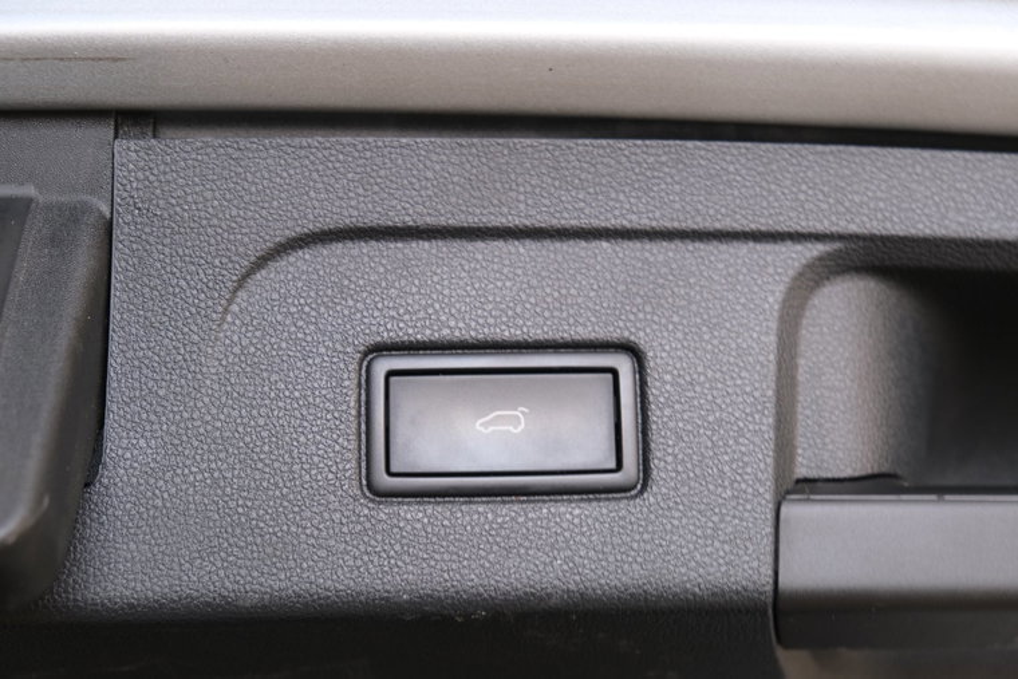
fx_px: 1386
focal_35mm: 49
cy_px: 340
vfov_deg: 27.5
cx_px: 509
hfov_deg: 40.3
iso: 320
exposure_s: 1/30
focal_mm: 32.9
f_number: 4
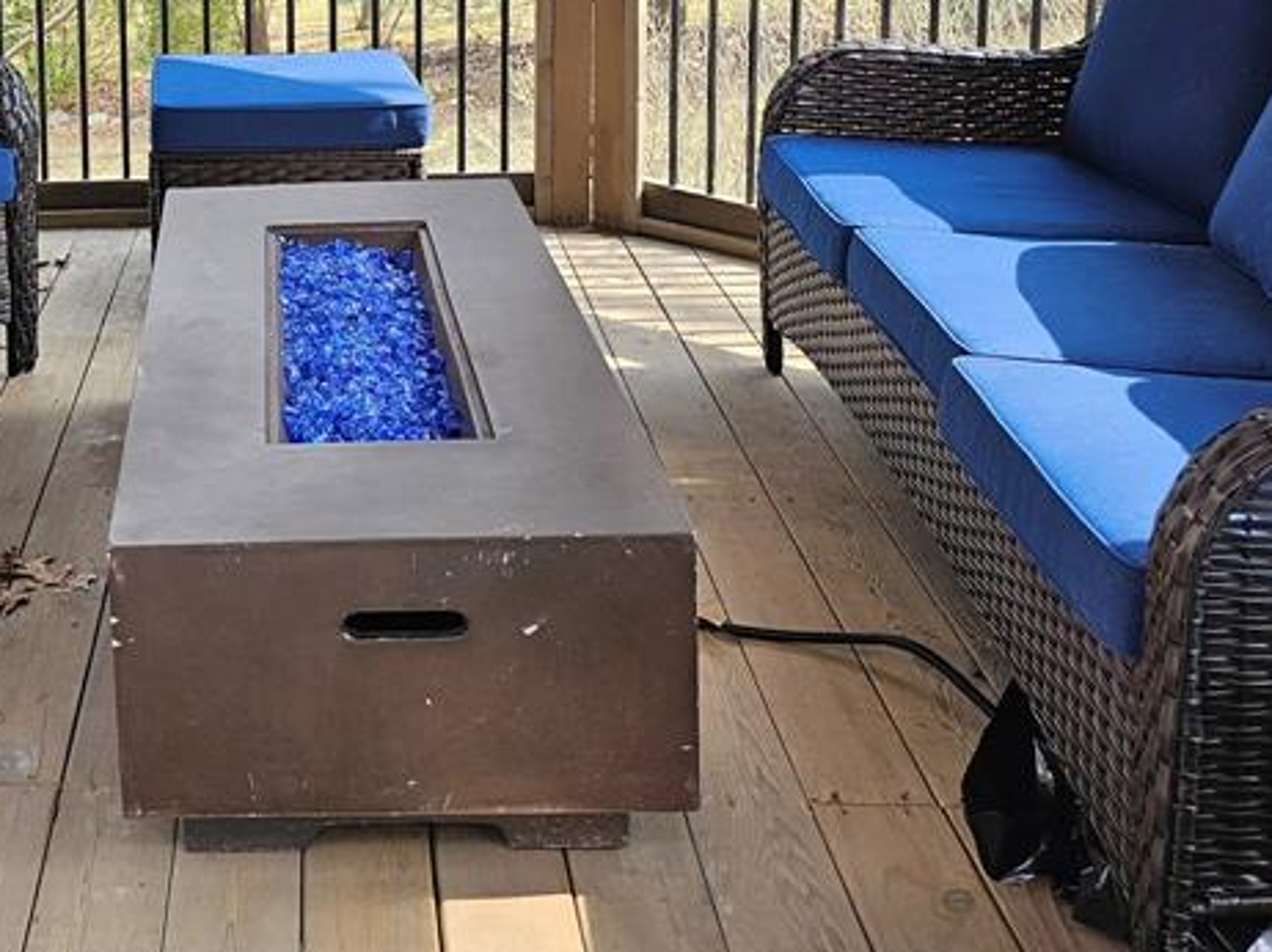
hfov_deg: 35.9
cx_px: 204
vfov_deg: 26.8
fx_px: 1873
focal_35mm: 51
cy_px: -19
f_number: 1.7
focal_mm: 6.3
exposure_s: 1/120
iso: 40
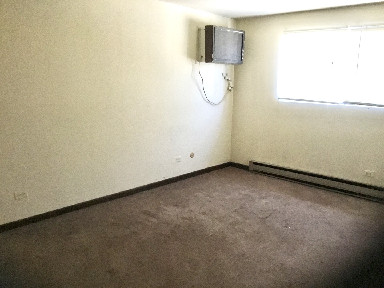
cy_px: 144
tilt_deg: -11.2
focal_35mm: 31
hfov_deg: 58.4
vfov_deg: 45.4
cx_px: 192
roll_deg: -2.1
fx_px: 344
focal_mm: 3.3
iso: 200
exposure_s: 1/30
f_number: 2.4
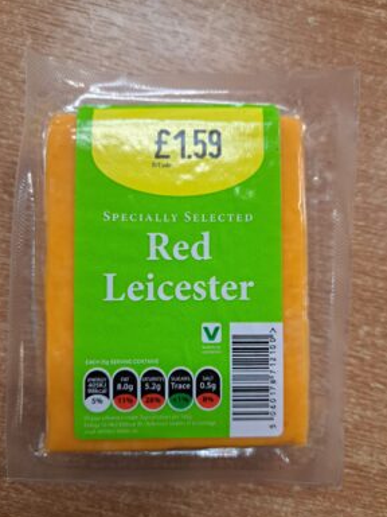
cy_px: 265
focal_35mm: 25
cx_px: 189
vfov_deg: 69.4
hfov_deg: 54.9
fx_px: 373
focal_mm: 5.23
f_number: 1.8
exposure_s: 1/50
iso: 250
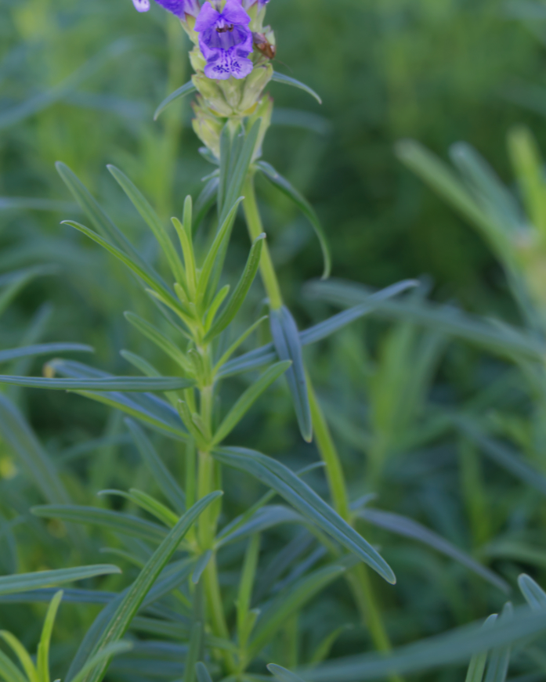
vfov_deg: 18.0
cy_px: 261
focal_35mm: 107
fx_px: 2154
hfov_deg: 14.4
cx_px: 265
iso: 400
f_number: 8
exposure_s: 1/100
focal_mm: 55
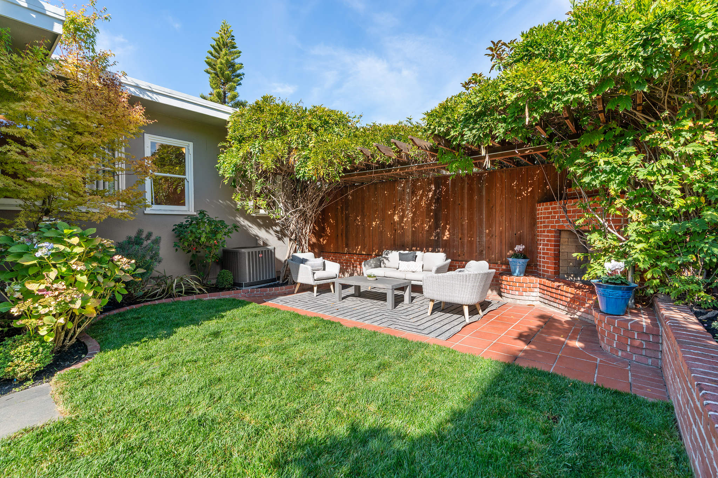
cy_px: 239
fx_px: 319
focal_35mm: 16
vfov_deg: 73.7
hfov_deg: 96.7
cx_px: 359
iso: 100
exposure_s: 1/100
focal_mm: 16
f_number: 7.1
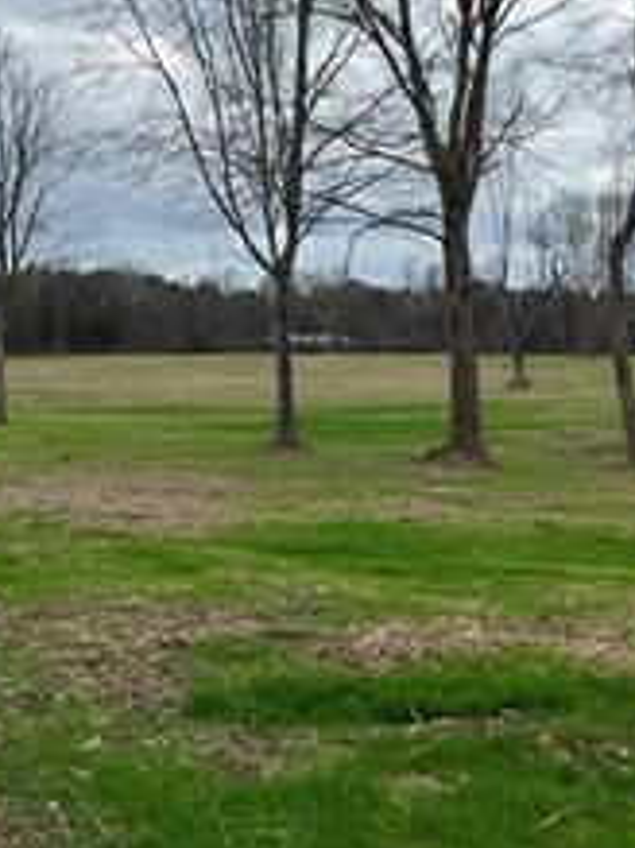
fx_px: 1396
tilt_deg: +1.6
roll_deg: -0.6
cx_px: 333
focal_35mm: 57
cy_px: 306
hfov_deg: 25.6
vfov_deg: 33.6
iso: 50
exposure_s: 1/1294
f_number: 1.6
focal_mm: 5.1
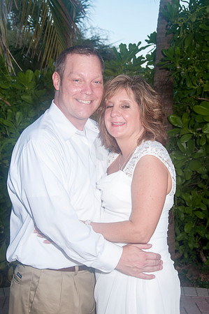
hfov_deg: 21.5
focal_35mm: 63
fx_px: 550
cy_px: 157
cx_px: 104
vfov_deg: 31.9
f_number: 9
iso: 200
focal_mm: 42
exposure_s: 1/125
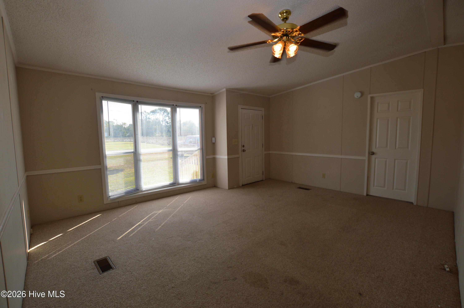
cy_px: 154
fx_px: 193
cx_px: 232
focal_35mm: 15
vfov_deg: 77.2
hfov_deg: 100.4
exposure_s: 1/125
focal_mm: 10
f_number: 5.6
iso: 125
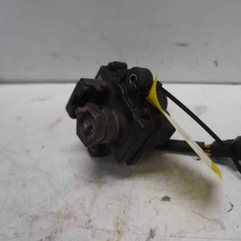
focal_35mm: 35
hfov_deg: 46.5
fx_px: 276
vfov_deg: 47.2
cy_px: 120
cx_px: 159
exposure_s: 1/80
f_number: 3.5
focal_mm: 18
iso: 100
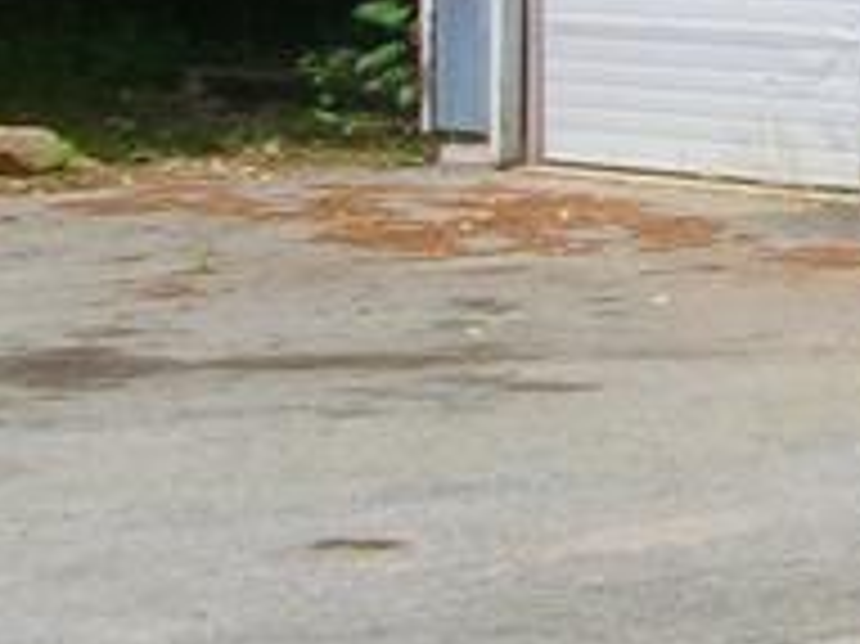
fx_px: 5065
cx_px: 1720
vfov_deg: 7.2
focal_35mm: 204
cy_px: -248
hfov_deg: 9.1
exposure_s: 1/444
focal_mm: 5.8
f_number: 5.6
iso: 50
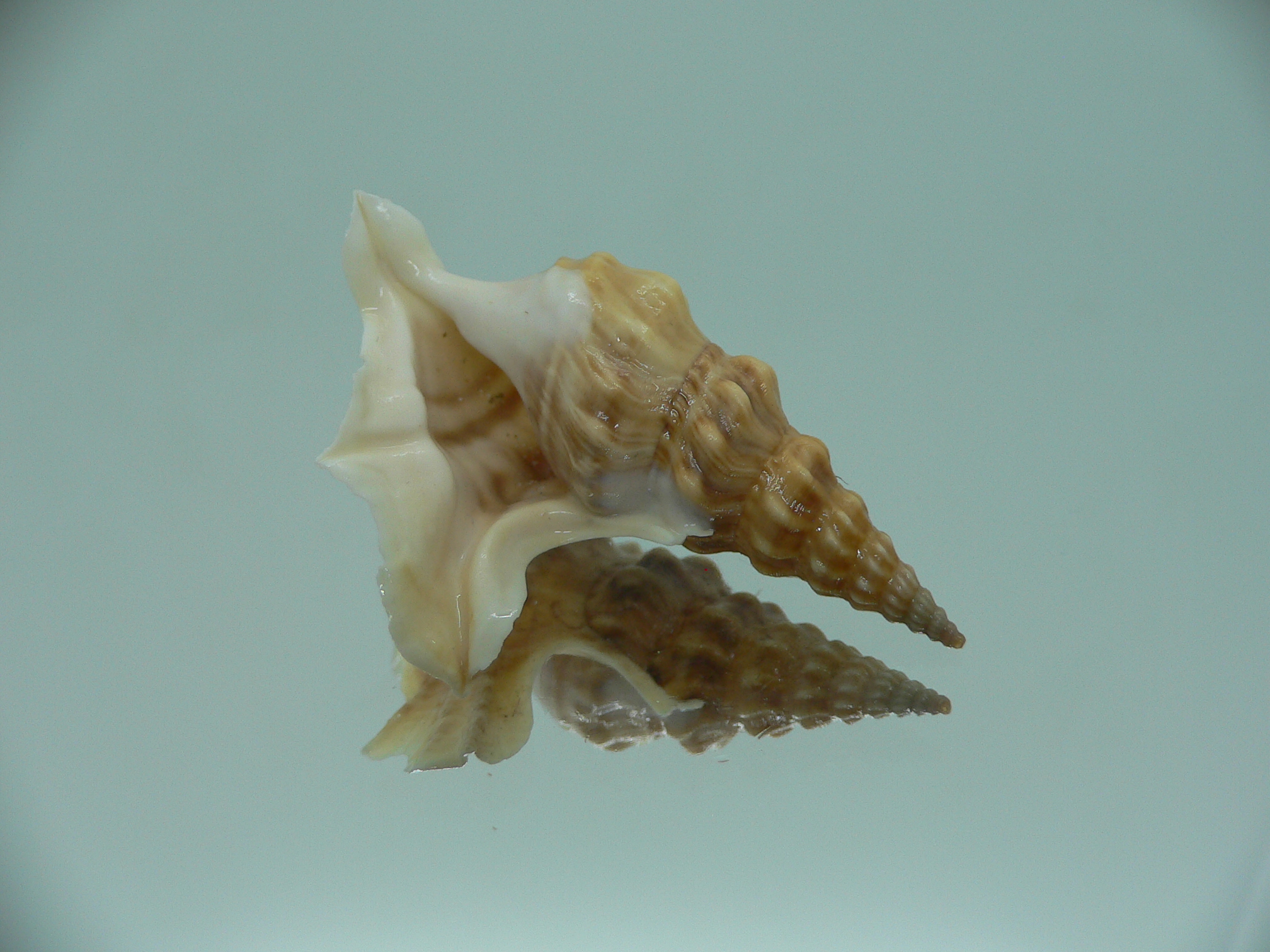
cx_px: 635
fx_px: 1284
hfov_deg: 52.6
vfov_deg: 40.7
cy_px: 476
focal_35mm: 35
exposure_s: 1/60
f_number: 2.8
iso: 80
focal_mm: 4.6
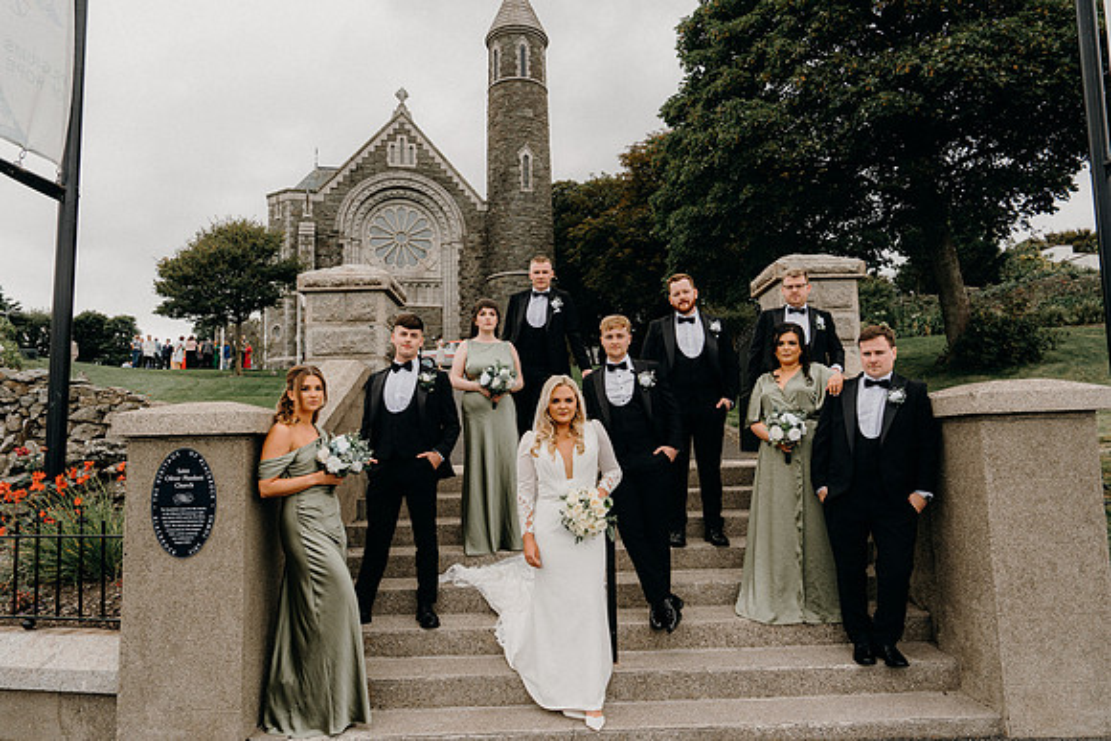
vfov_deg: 53.2
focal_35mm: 24
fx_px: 741
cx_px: 556
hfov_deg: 73.7
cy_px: 370
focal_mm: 24
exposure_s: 1/250
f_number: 5.6
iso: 250
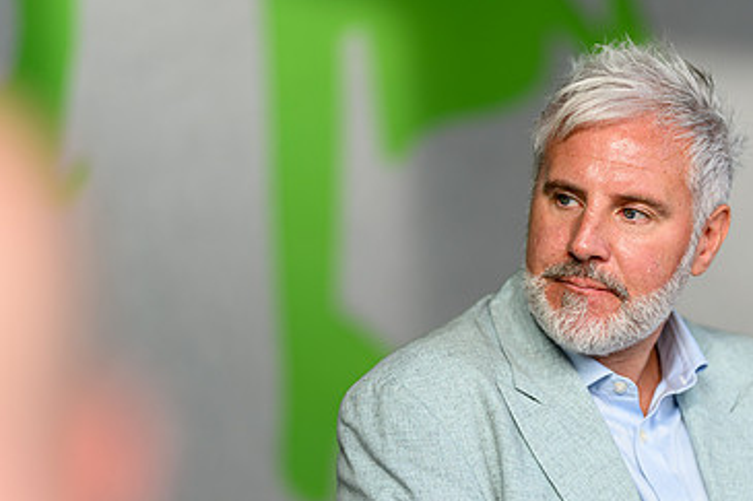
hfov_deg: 9.5
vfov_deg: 6.3
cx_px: 516
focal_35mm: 216
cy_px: 391
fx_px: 4516
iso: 64
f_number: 1.8
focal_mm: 135
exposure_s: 1/400
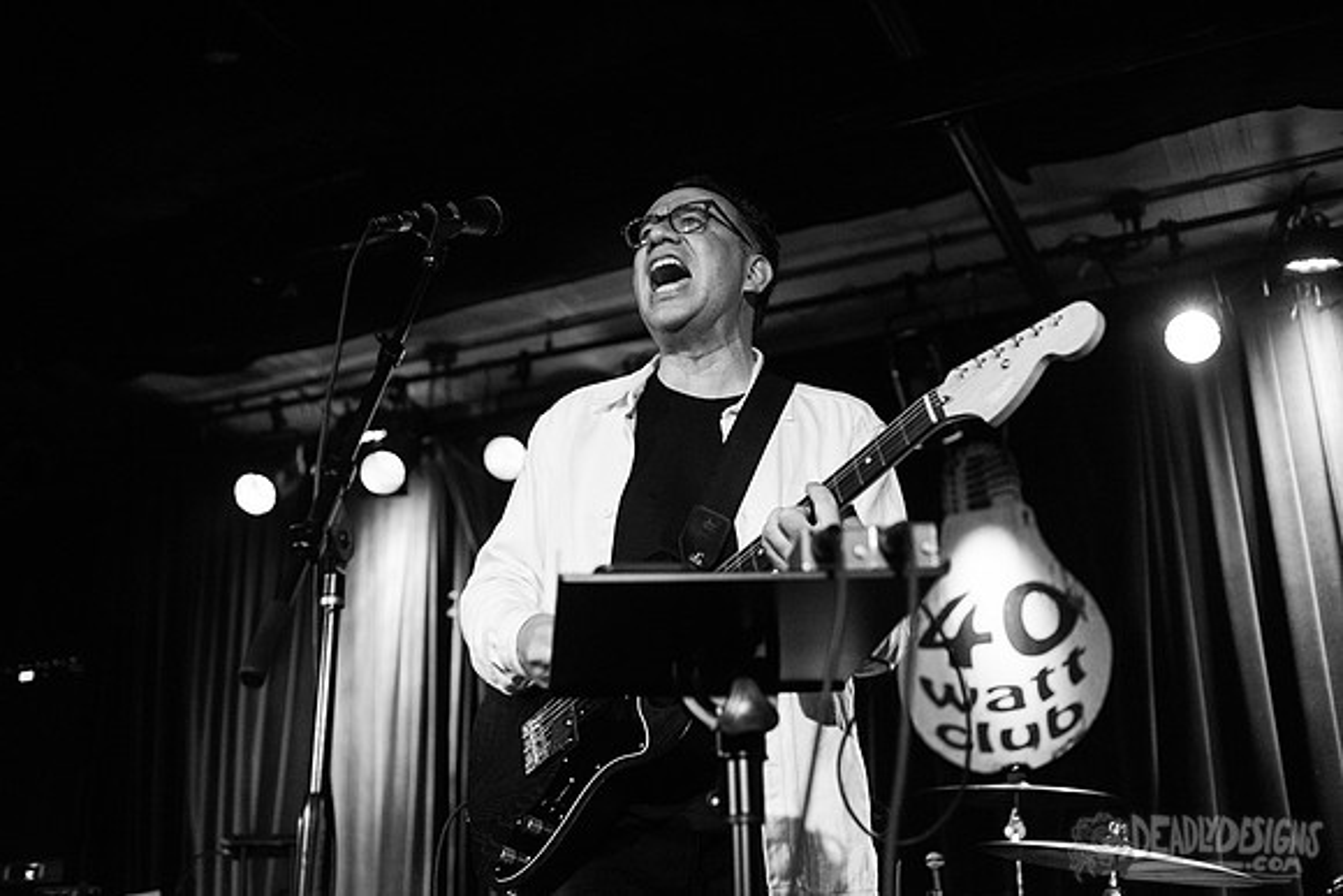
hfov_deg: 44.5
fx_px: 1642
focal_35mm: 44
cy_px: 448
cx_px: 672
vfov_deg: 30.5
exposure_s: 1/125
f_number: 3.2
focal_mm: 44
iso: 3200
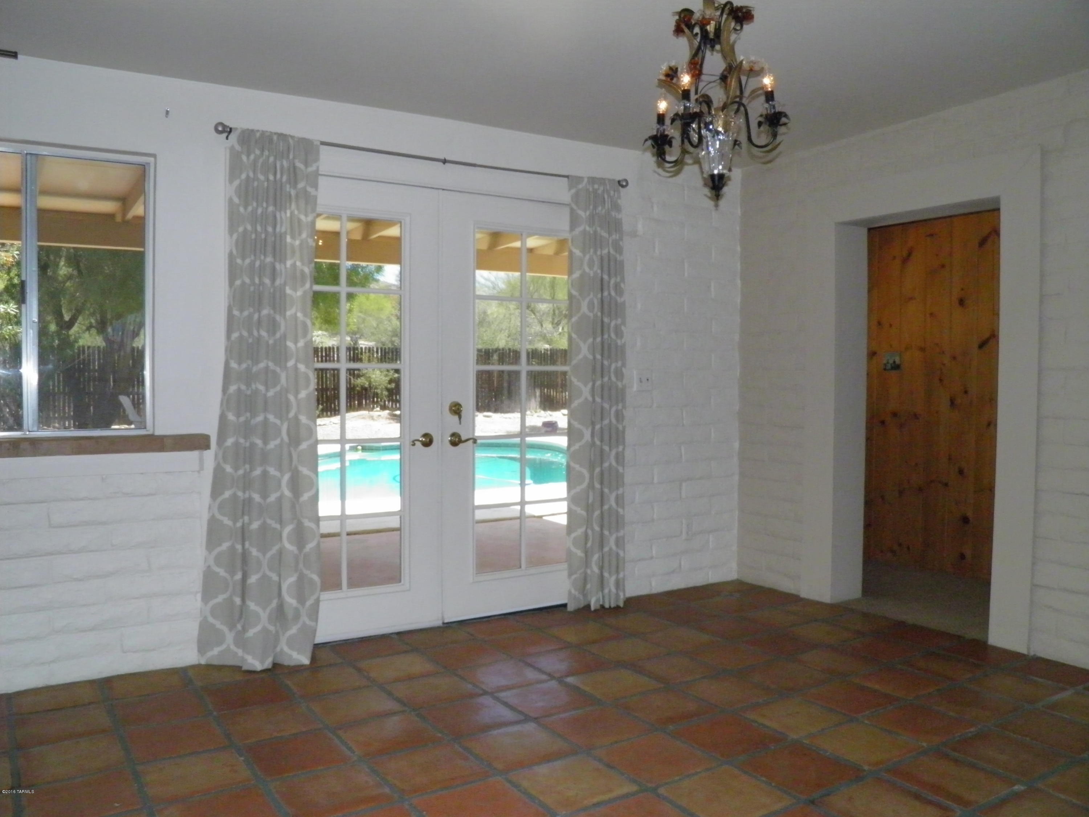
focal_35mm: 28
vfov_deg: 49.7
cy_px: 408
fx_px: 881
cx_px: 544
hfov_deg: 63.4
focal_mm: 4.9
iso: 400
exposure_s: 1/800
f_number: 5.7
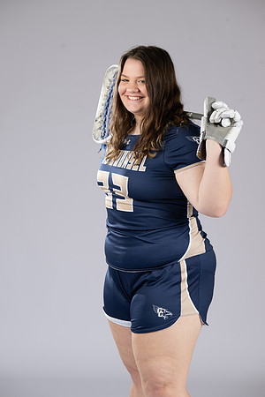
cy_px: 198
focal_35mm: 135
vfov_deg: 15.2
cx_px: 132
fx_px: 1491
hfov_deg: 10.2
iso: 250
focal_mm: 135
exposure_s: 1/200
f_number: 6.3
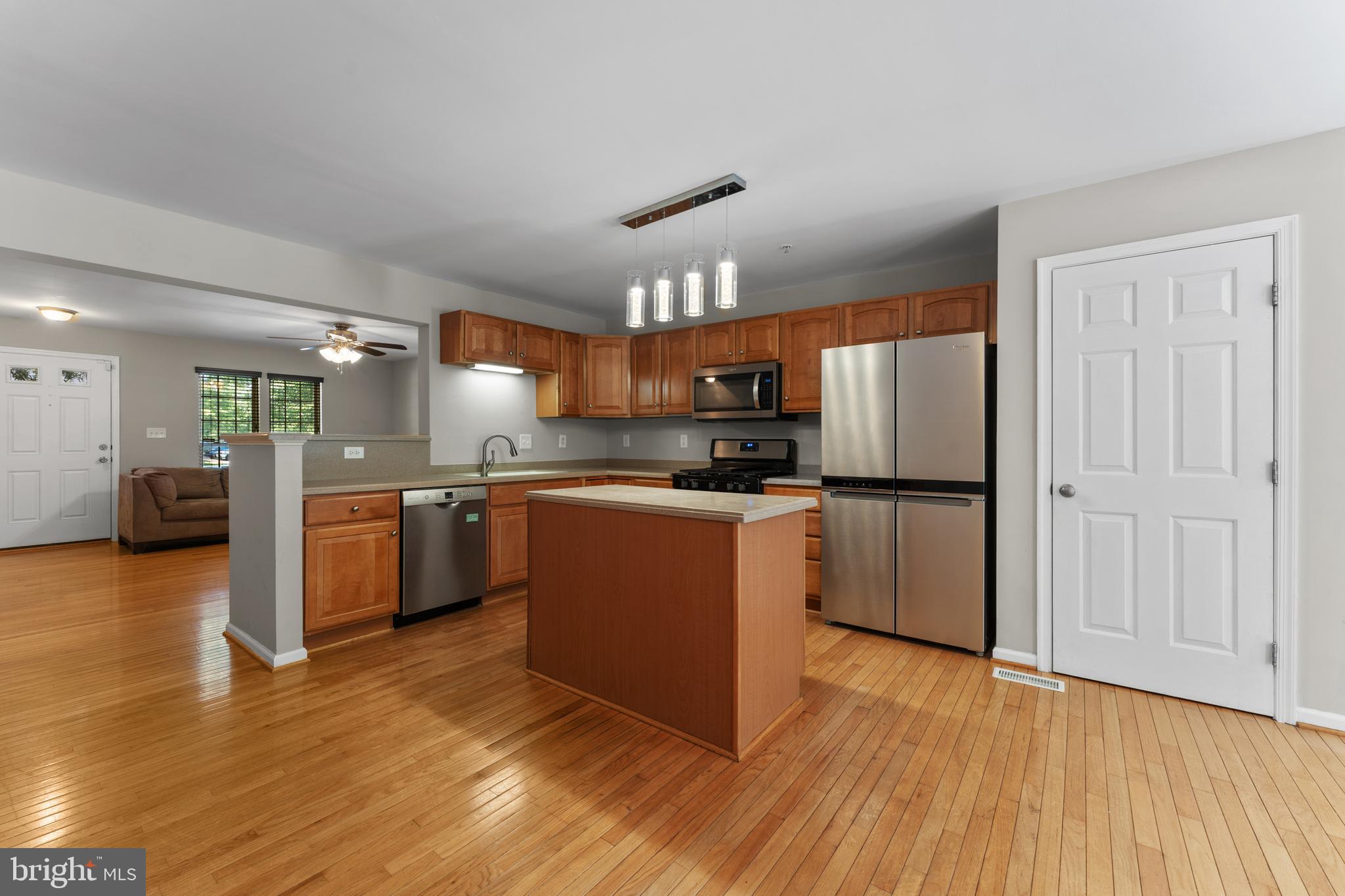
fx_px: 523
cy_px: 448
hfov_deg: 104.3
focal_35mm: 14
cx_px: 672
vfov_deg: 81.2
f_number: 8
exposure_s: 1/2
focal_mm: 14
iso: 100
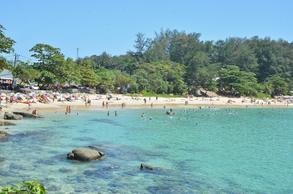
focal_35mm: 52
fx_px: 426
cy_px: 97
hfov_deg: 37.9
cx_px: 146
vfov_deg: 25.6
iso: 160
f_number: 18
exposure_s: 1/100
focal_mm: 35
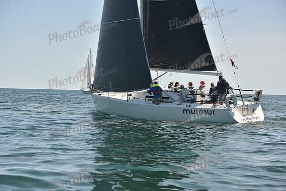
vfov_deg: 13.7
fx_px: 795
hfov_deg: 20.4
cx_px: 143
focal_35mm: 100
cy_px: 96
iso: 250
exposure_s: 1/800
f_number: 5
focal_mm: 100
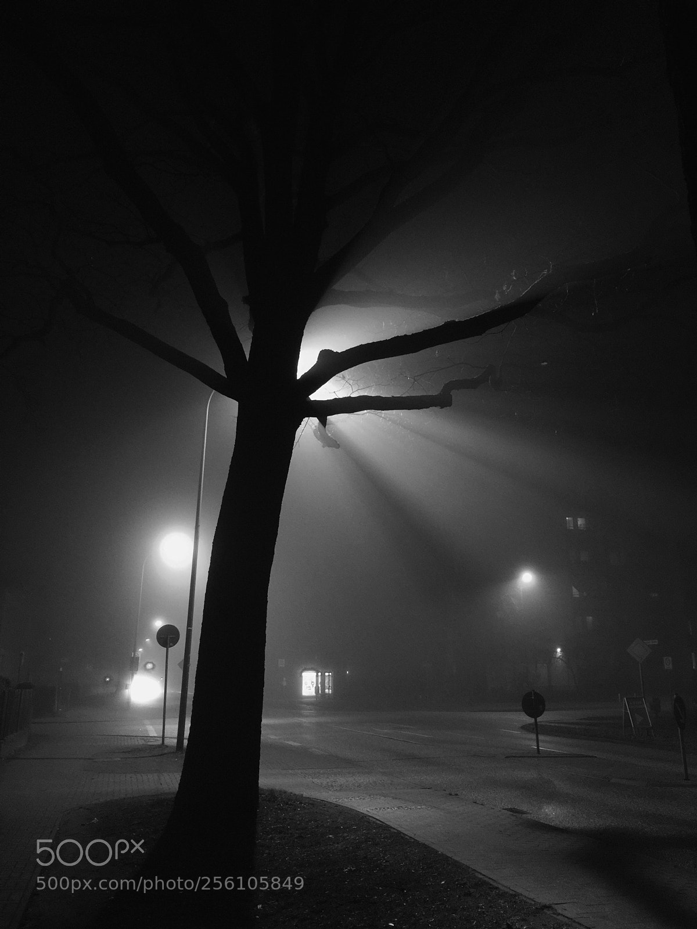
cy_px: 464
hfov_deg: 48.2
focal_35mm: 29
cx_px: 348
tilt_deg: +15.1
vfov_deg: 61.7
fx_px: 779
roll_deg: +0.1
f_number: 2.2
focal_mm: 4.15
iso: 100
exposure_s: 1/10
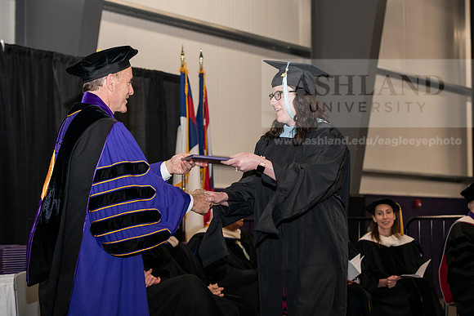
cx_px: 237
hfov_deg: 22.6
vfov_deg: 15.2
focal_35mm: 90
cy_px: 158
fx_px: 1185
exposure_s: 1/200
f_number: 5.6
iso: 1600
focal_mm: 90
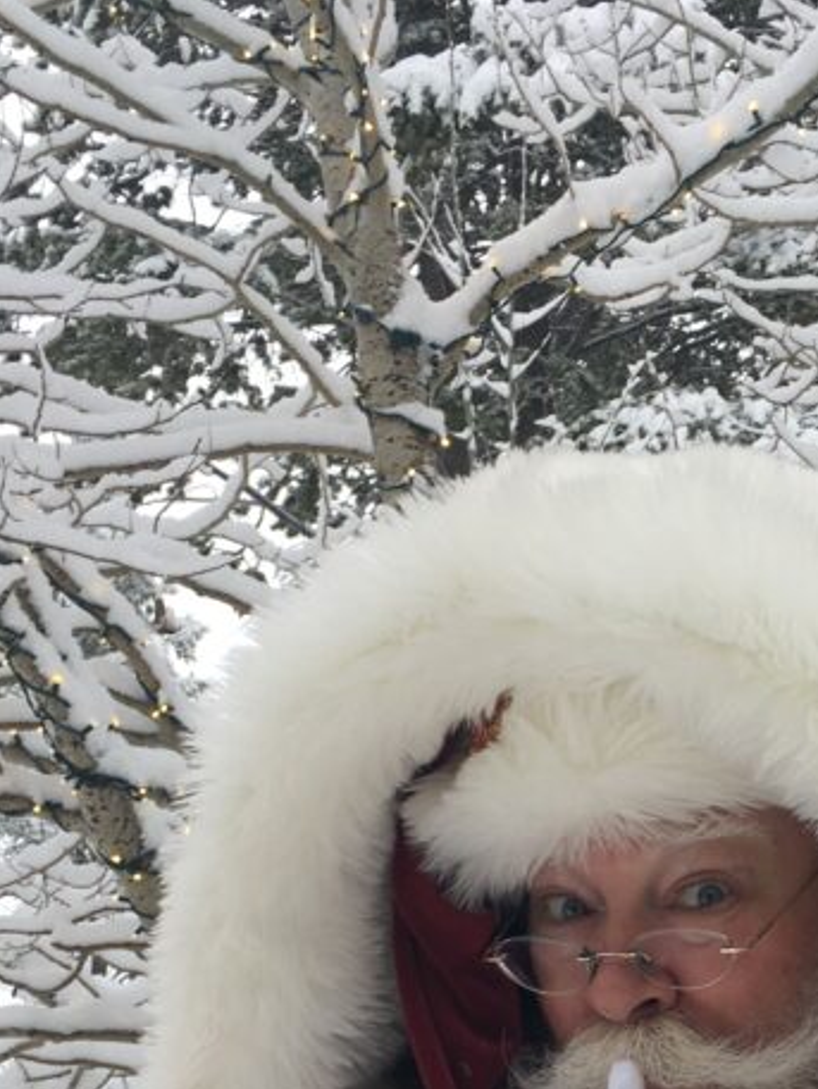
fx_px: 2047
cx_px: 682
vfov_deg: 28.8
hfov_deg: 22.2
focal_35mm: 65
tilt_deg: +14.7
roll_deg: +2.5
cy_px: 951
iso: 25
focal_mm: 4.15
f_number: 2.2
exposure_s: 1/187
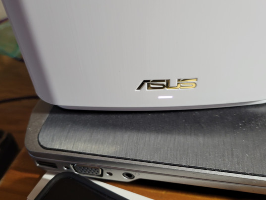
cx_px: 131
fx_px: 238
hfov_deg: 58.3
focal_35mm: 31
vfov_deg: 45.4
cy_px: 88
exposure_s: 1/40
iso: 200
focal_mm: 5.4
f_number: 1.8
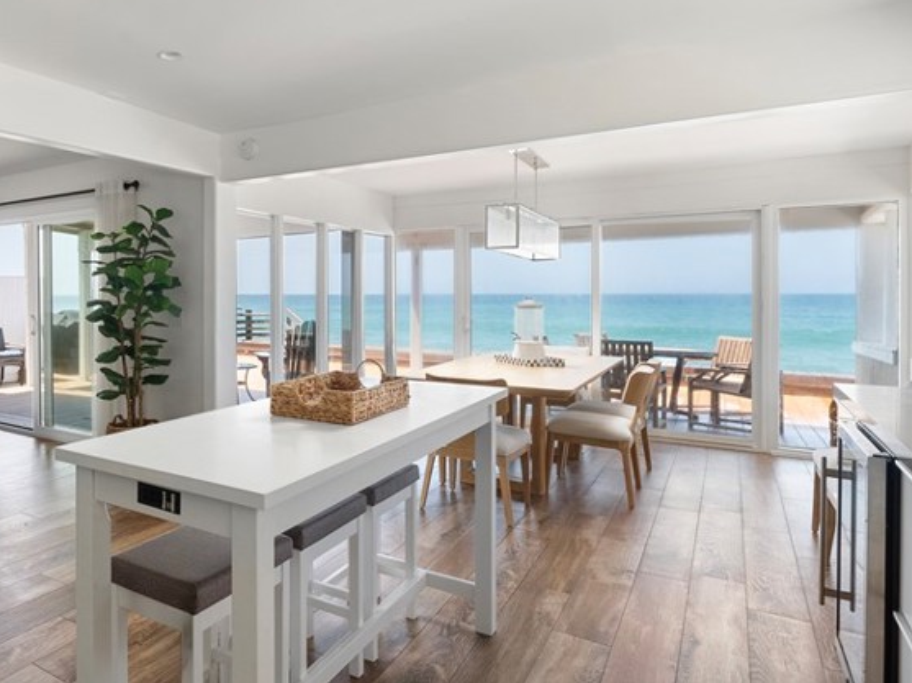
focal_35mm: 23
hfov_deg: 68.8
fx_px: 606
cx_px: 221
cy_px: 274
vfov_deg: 58.4
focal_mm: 13
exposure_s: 1/6
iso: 200
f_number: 11
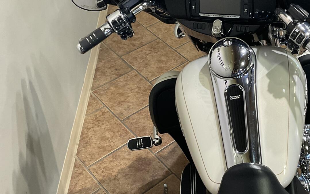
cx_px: 205
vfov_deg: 22.7
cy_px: 92
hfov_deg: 35.4
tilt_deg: -44.7
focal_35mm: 57
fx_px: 481
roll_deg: -0.9
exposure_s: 1/60
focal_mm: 3
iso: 64
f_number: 1.8
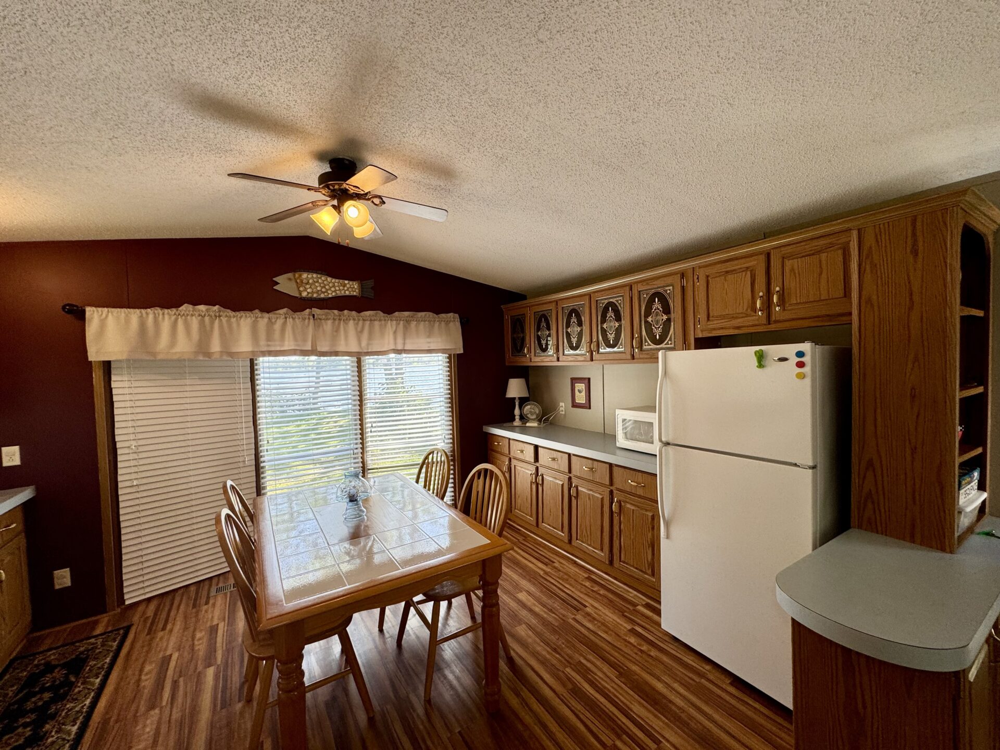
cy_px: 375
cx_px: 500
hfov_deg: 102.1
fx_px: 404
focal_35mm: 14
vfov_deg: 85.7
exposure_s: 1/120
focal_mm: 2.22
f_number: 2.2
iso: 64
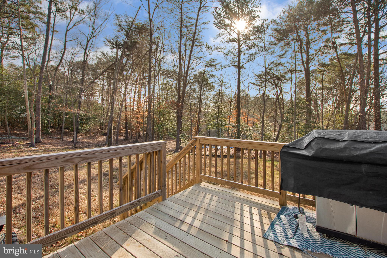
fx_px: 161
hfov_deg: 100.4
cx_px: 194
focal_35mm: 15
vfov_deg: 77.3
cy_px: 129
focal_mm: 10
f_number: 6.3
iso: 100
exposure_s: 1/320
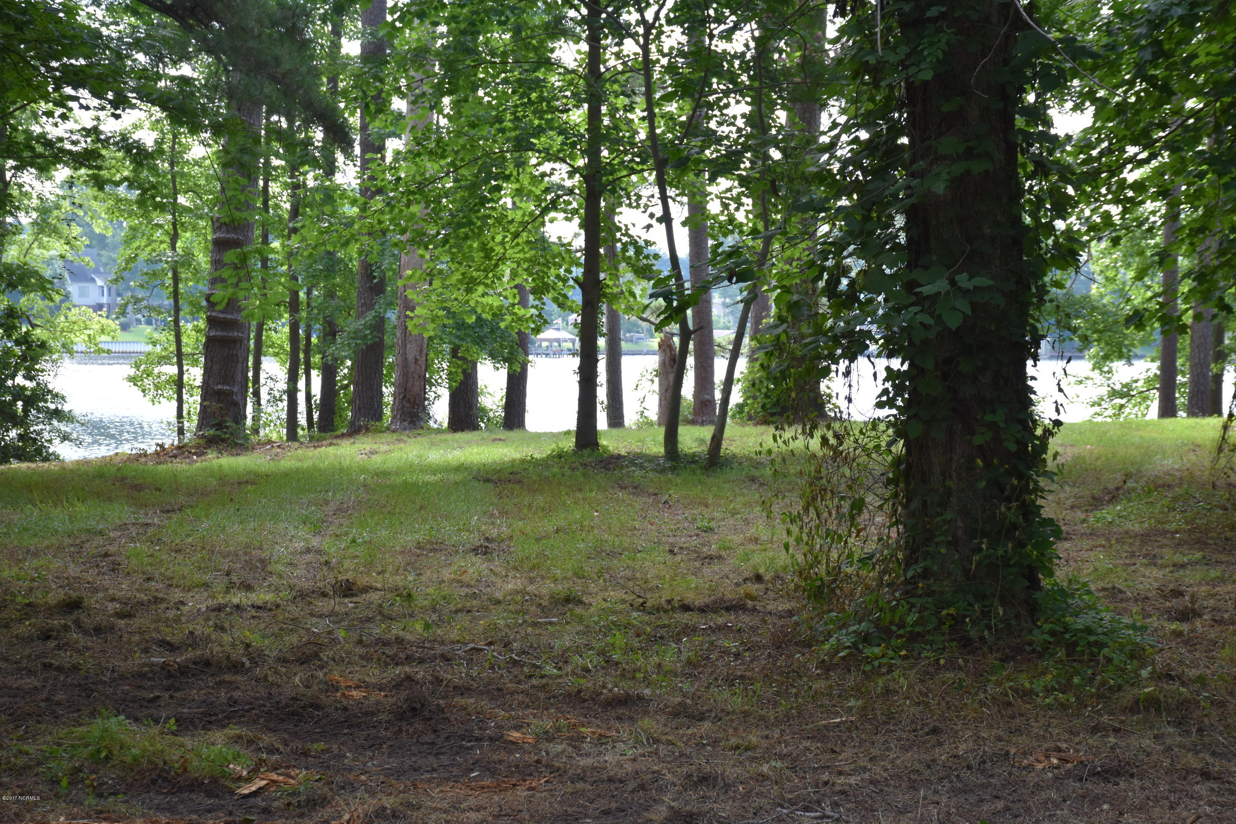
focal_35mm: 93
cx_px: 618
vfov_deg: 14.7
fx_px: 3193
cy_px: 412
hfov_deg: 21.9
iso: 400
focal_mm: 62
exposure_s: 1/200
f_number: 7.1
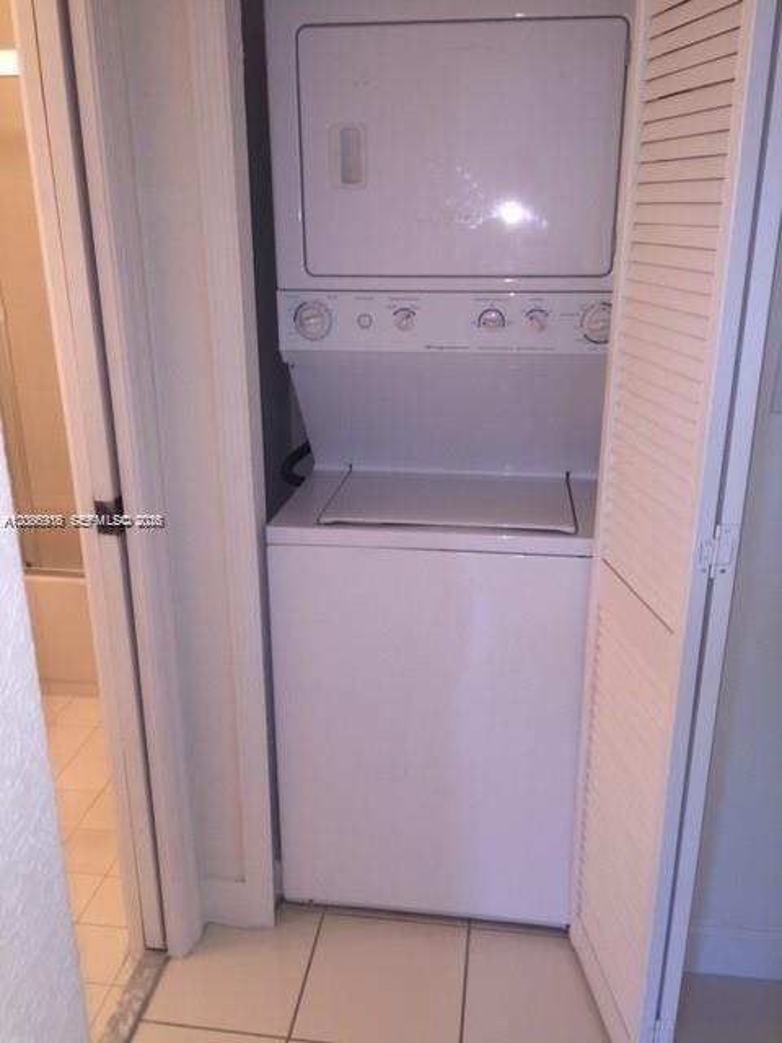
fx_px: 874
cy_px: 522
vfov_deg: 61.7
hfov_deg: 48.2
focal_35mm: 29
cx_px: 391
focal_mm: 4.15
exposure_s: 1/31
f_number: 2.2
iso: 32
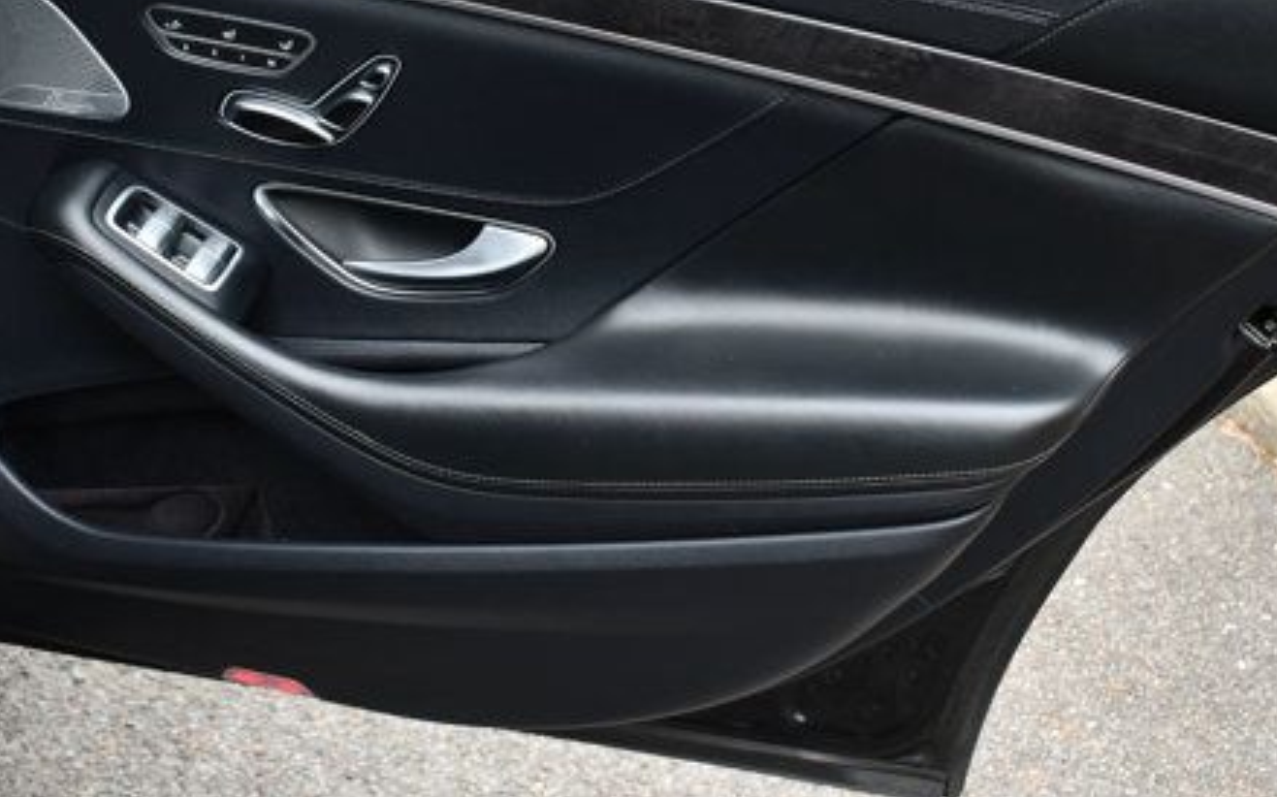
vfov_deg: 23.4
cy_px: 260
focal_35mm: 55
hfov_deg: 36.9
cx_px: 640
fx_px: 1913
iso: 400
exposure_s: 1/250
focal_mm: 25
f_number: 4.5
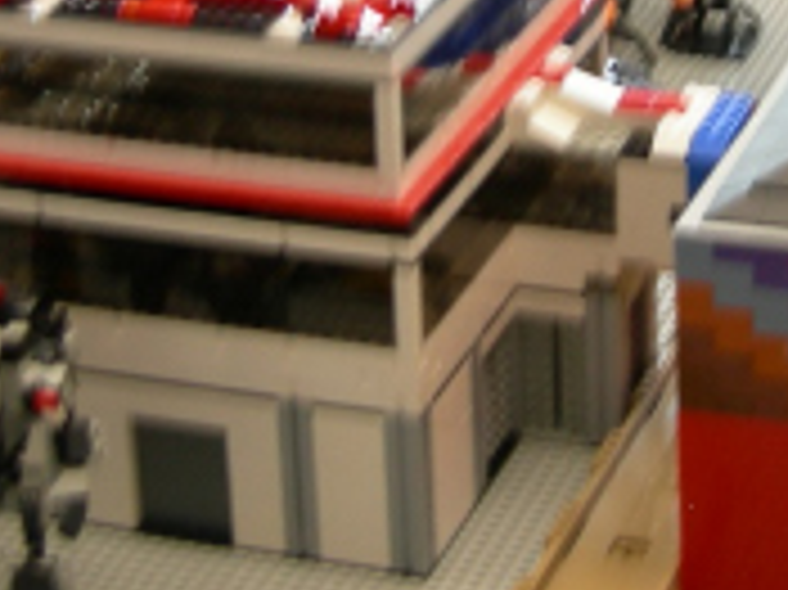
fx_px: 3003
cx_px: 549
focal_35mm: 132
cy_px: -149
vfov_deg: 11.0
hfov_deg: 14.9
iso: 64
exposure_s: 1/5.4
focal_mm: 7.5
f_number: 2.7
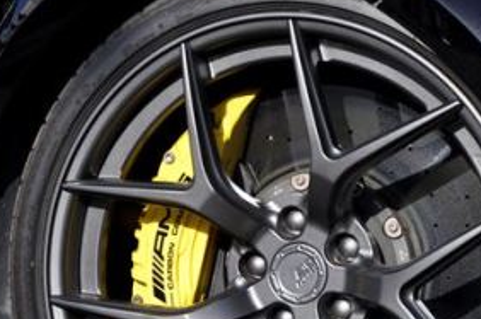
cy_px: 262
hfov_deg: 6.7
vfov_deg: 4.5
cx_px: 256
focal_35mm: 306
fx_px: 4082
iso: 200
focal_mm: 98
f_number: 9
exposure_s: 1/320
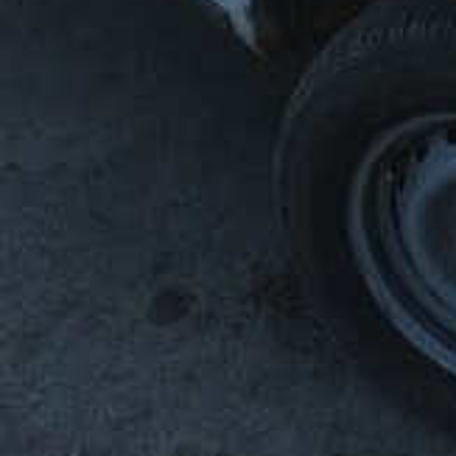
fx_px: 1550
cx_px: 431
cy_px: -197
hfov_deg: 16.5
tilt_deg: -27.1
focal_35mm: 104
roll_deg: -1.4
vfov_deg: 15.6
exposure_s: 1/193
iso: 32
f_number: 2.2
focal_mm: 4.15
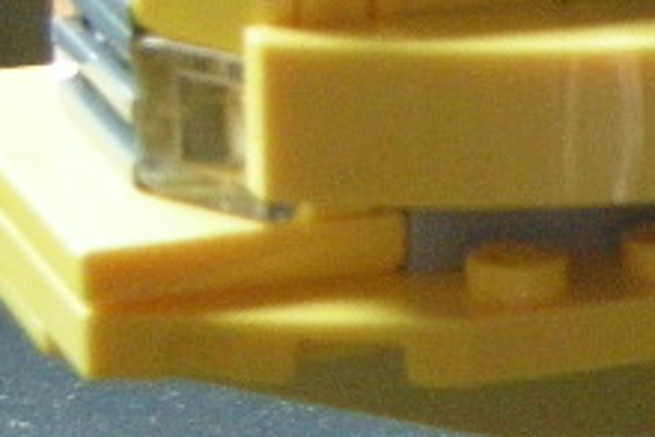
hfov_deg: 8.5
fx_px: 3969
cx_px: 1685
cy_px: -54
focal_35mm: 218
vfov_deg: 6.3
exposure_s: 1/8.7
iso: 400
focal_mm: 7.5
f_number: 2.7
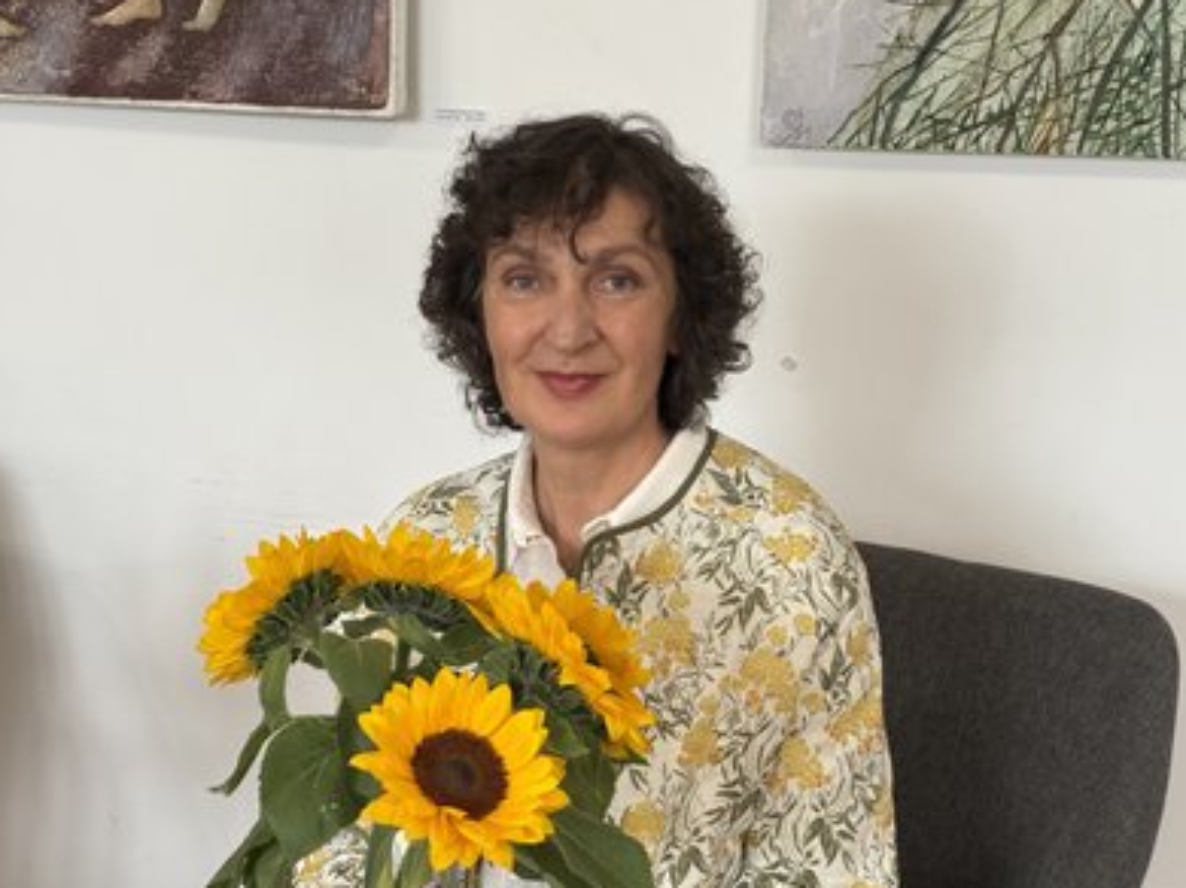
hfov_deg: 24.7
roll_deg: -1.5
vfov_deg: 18.6
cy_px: 441
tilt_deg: -8.9
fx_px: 2705
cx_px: 590
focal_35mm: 79
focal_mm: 9
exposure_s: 1/76
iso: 200
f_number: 2.8
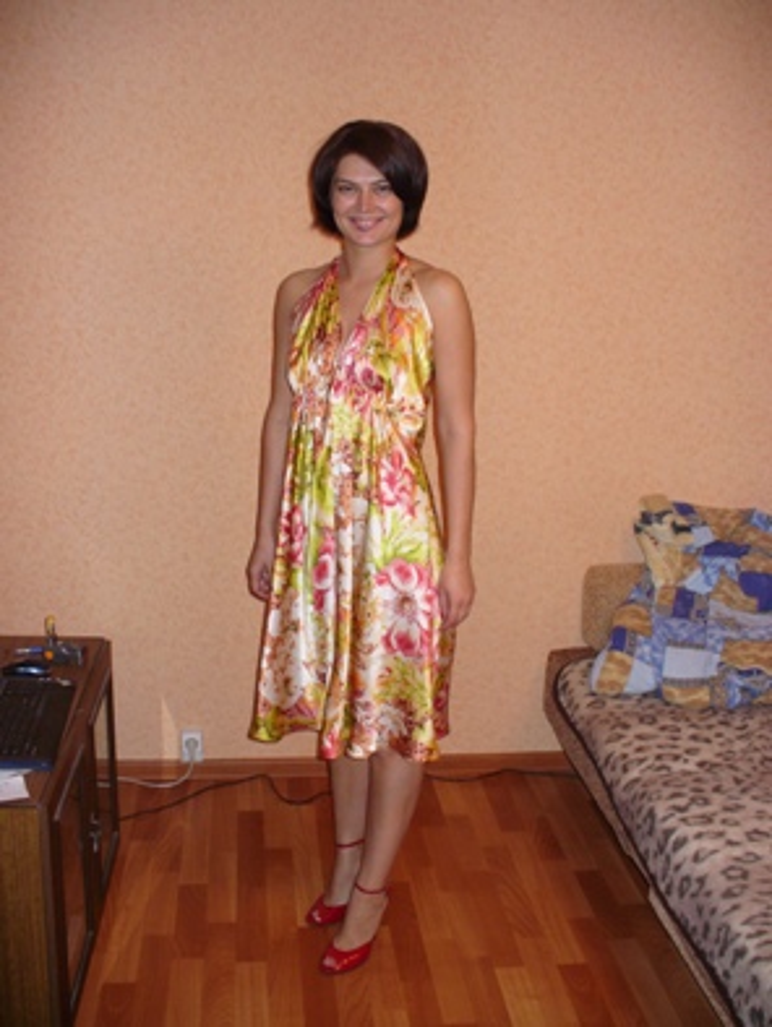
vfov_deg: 50.1
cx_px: 386
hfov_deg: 38.7
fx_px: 1099
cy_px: 514
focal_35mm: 37
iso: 125
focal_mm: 6.1
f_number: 2.8
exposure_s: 1/30
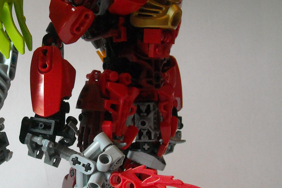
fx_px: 595
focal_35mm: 76
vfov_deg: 17.9
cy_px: 97
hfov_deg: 25.9
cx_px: 33
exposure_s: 1/60
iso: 400
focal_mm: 5.7
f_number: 2.8
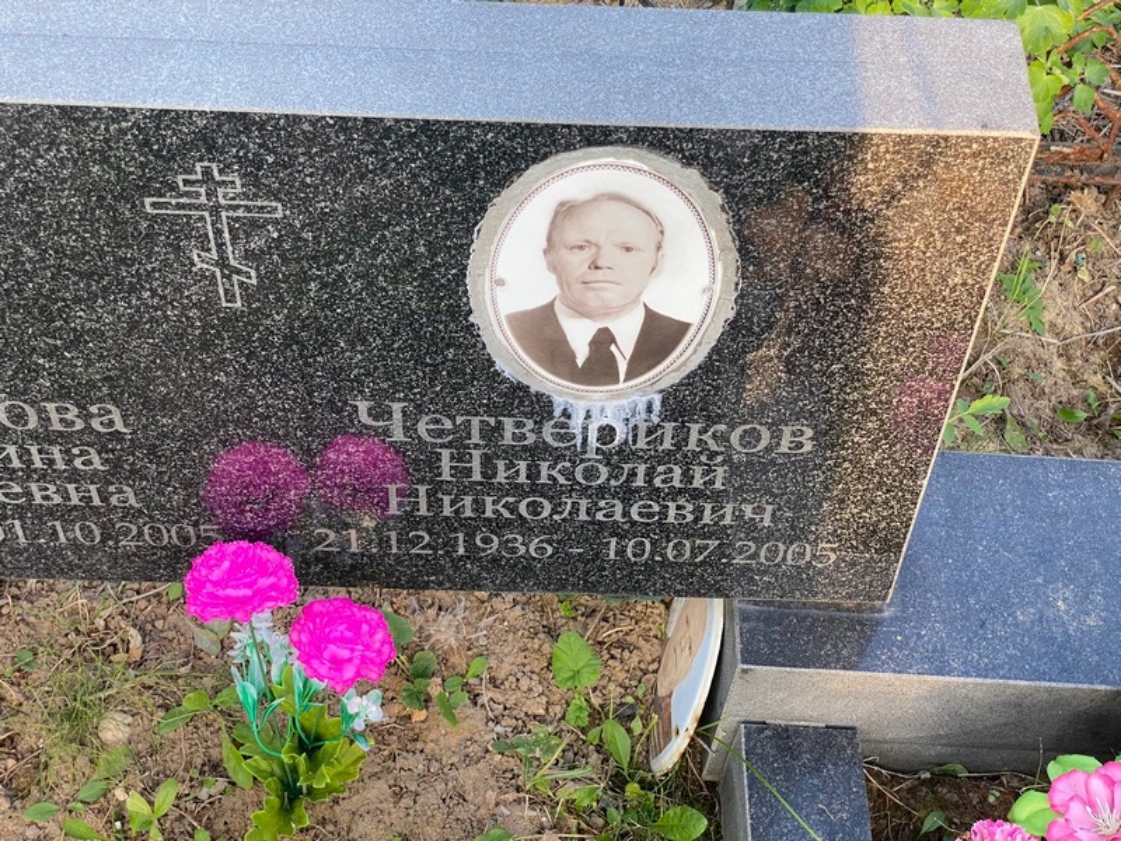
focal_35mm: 52
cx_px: 560
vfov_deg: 28.0
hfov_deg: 36.8
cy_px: 420
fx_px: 1684
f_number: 2
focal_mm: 6
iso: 40
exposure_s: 1/121
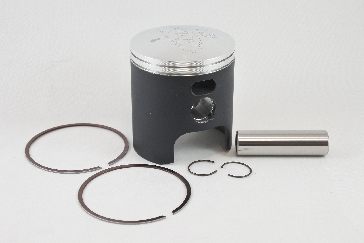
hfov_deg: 36.2
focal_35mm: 55
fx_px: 556
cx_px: 182
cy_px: 122
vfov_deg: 24.6
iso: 500
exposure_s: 1/125
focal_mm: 20.6
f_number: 4.8
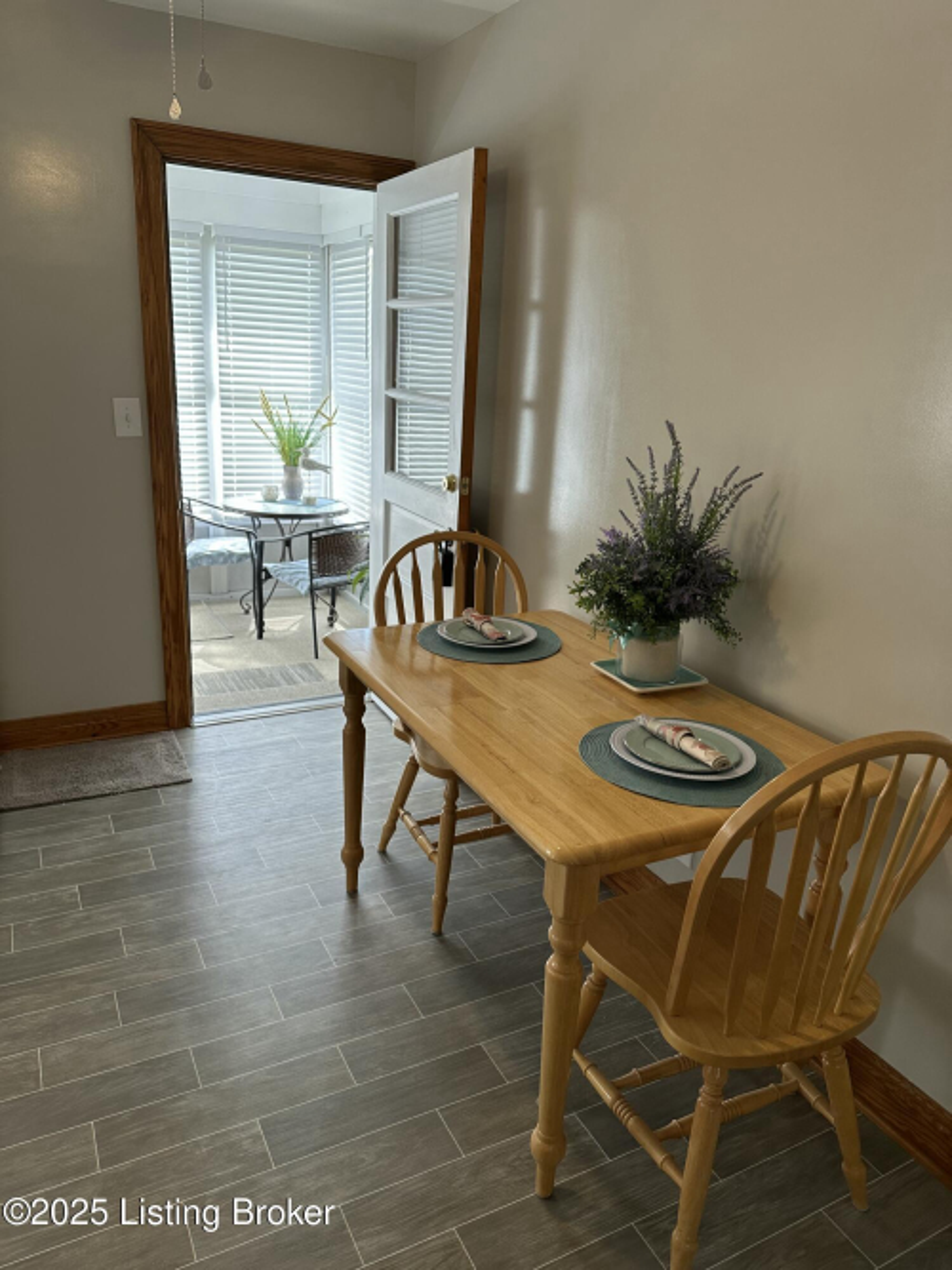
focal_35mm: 24
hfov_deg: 56.8
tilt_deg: -17.4
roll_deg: -3.2
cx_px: 476
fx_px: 880
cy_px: 635
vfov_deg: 71.6
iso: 125
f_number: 1.78
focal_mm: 6.86
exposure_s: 1/120
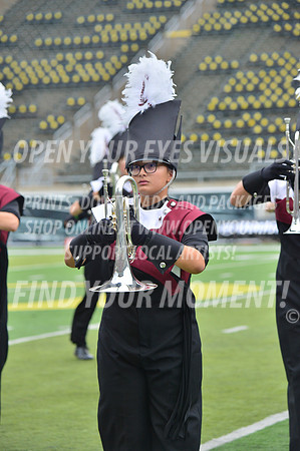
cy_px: 226
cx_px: 150
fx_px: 2004
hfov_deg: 8.6
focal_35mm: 160
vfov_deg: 12.9
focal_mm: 160
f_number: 5.6
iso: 400
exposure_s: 1/640
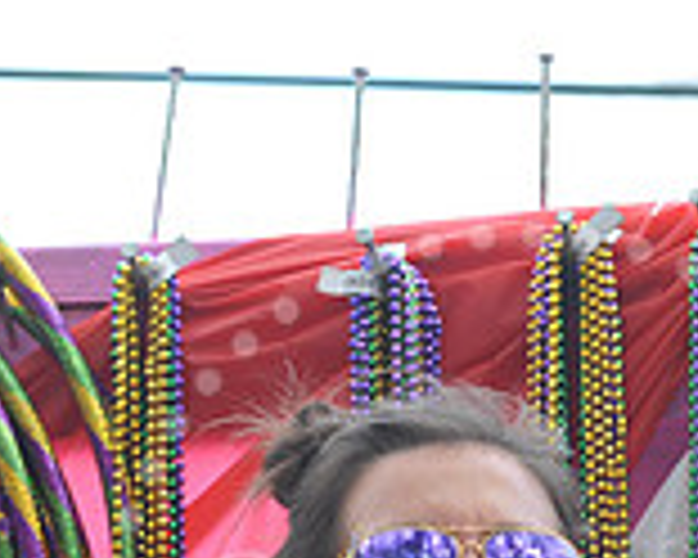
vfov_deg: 4.8
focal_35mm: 323
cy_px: 648
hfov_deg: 6.0
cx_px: 527
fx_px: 6673
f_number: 6.3
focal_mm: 92
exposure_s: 1/80
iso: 250
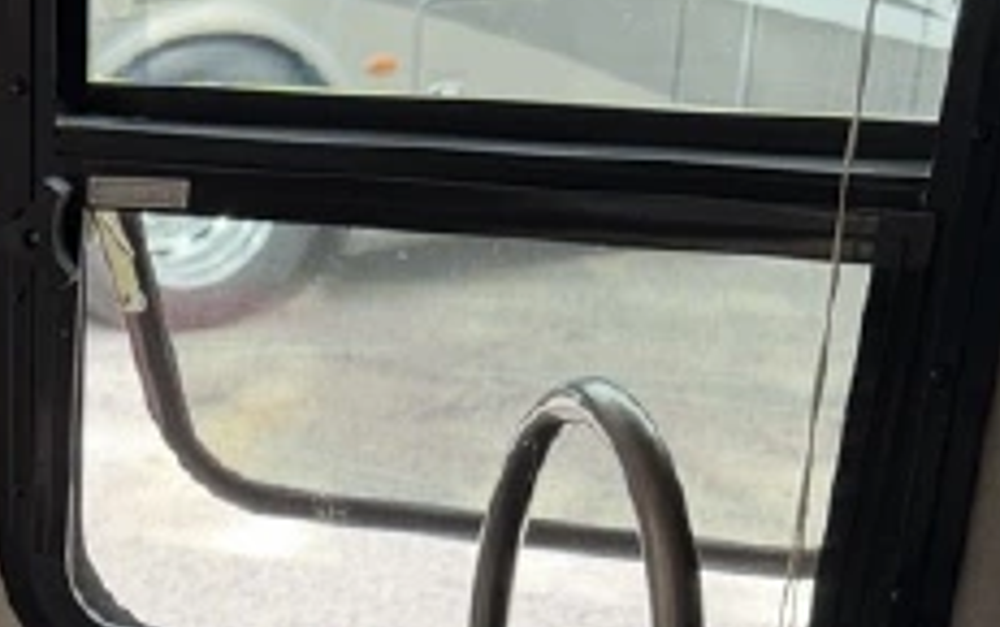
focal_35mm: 88
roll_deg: +2.8
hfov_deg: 22.2
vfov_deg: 13.8
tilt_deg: -25.9
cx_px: -108
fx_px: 2401
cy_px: 986
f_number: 1.78
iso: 100
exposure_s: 1/121
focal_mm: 6.76
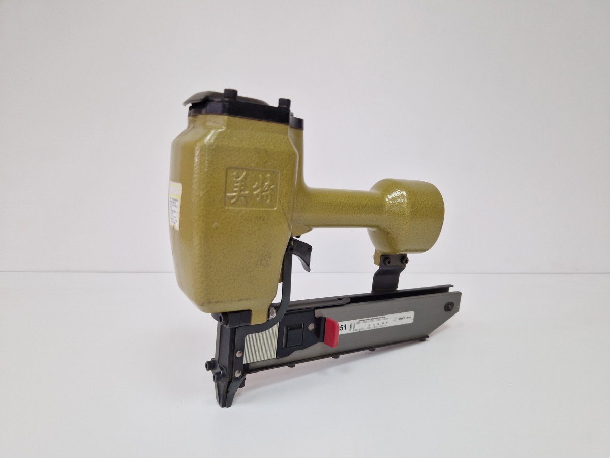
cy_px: 229
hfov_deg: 73.9
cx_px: 305
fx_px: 405
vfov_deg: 58.9
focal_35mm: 23
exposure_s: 1/146
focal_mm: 5.4
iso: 50
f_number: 1.8
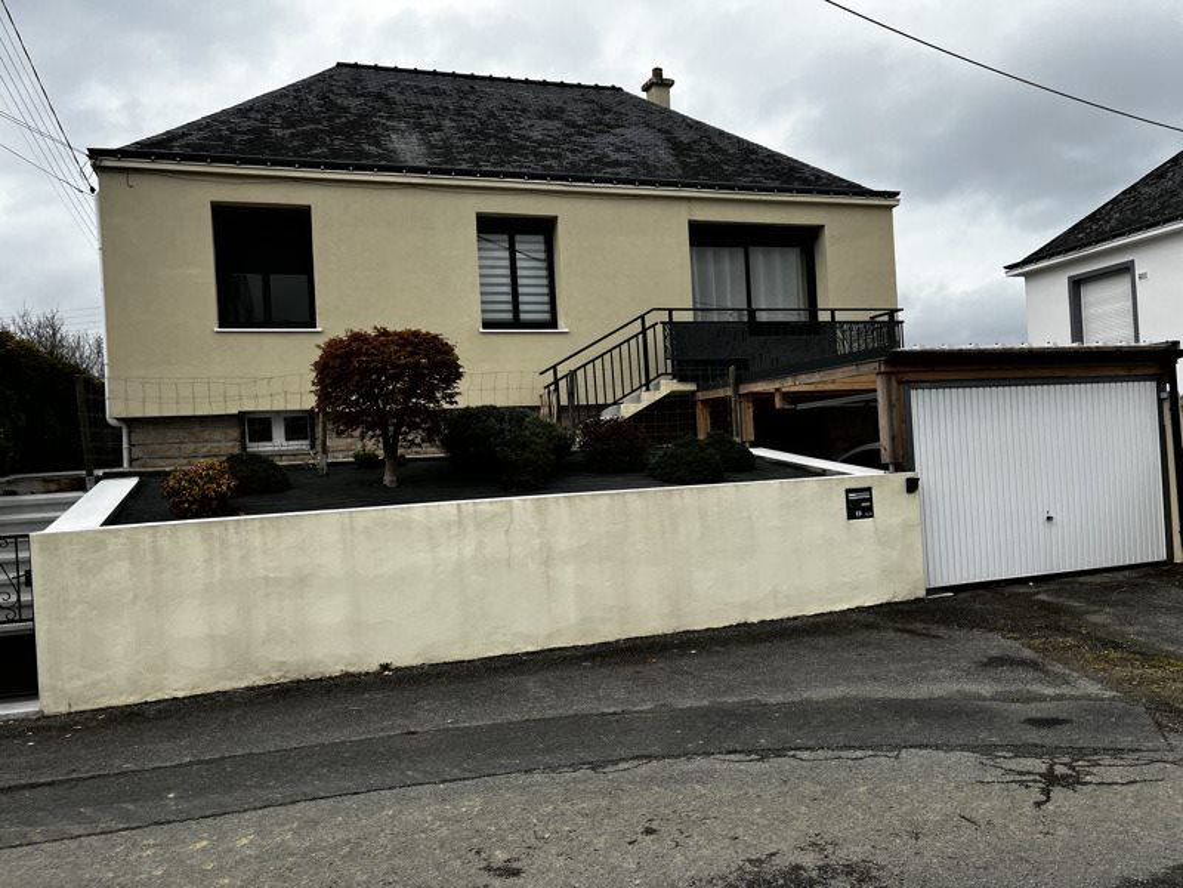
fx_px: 889
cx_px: 592
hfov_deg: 67.3
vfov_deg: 53.1
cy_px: 444
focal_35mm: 26
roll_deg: +3.1
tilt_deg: -0.4
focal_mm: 5.1
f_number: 1.6
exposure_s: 1/3135
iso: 50
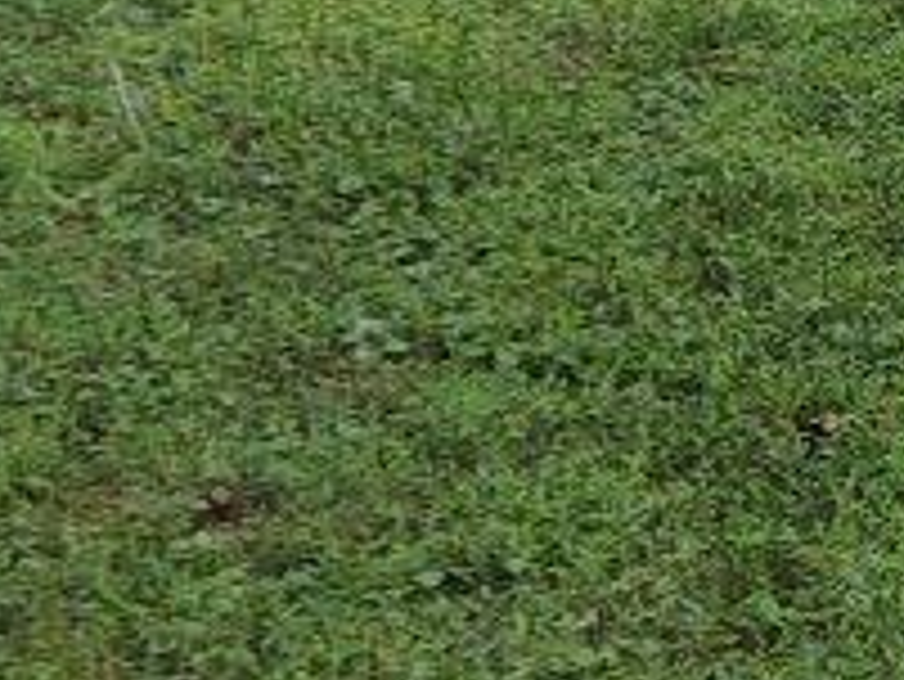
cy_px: -1031
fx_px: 4494
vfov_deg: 7.9
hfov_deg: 10.9
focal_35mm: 172
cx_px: 1471
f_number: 2.8
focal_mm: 4.3
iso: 100
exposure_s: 1/125
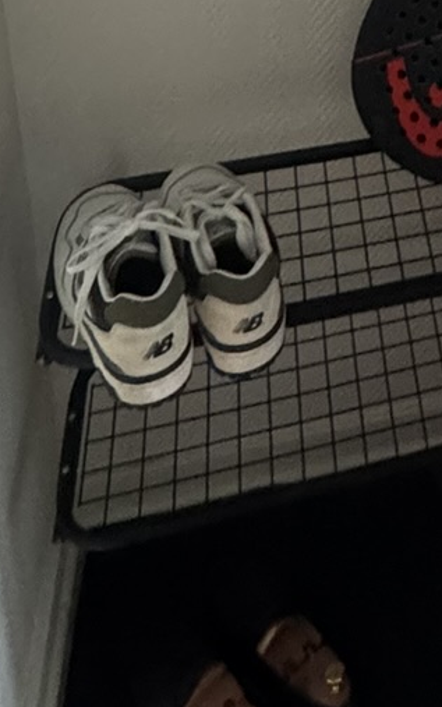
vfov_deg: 25.7
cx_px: 604
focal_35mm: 60
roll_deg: -3.2
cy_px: -342
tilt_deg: -16.8
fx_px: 1156
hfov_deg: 19.6
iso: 800
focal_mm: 2.22
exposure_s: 1/60
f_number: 2.2
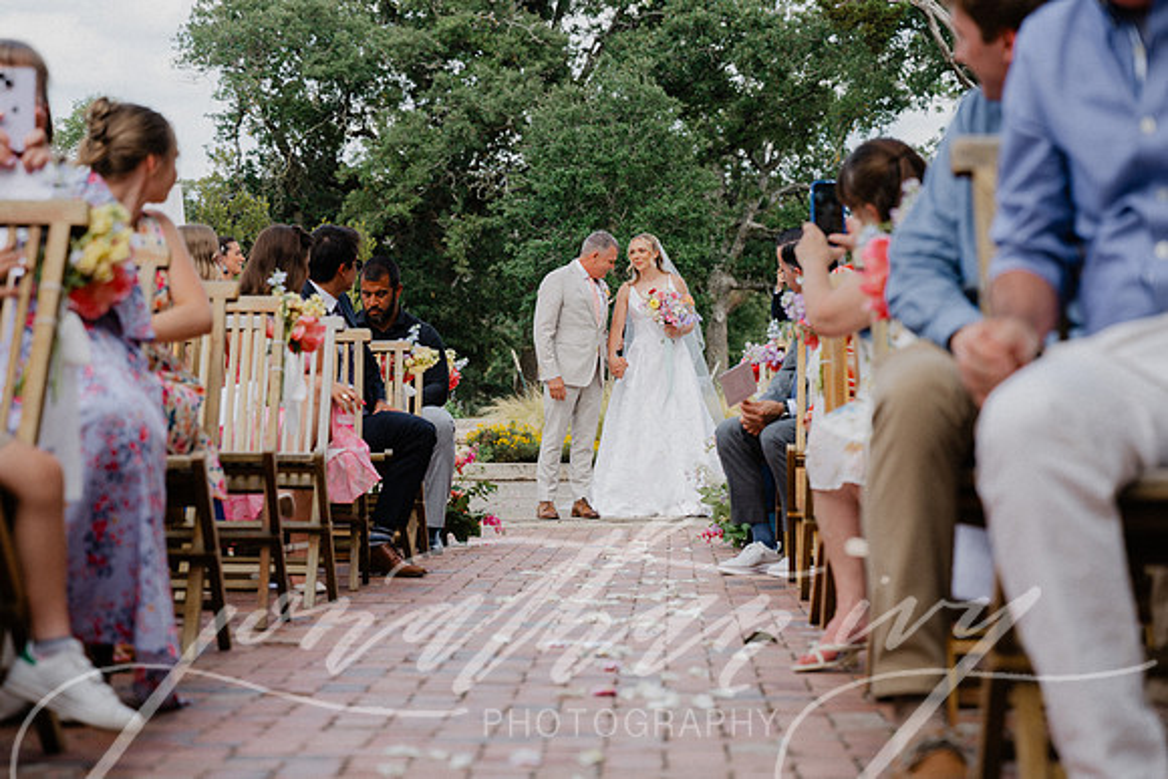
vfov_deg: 14.8
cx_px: 584
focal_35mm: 92
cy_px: 316
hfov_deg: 22.1
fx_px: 2992
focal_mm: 70
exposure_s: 1/500
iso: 100
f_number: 3.5
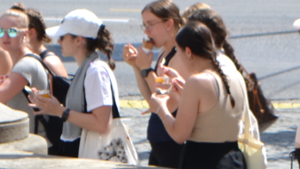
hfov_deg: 4.7
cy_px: 102
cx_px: 92
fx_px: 3666
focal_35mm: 461
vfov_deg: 2.6
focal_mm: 55
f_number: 7.1
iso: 100
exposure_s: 1/200
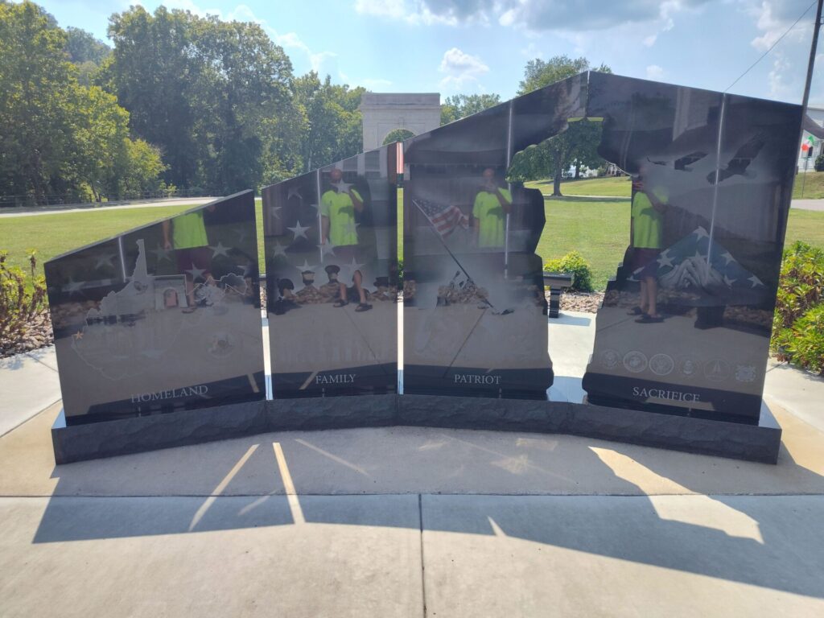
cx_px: 412
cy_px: 309
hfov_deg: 73.9
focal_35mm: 23
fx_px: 547
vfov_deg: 58.9
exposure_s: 1/1997
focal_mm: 5.56
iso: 100
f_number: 1.8
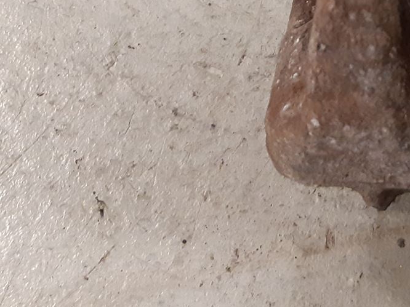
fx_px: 947
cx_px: 443
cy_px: -105
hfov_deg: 23.1
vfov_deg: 17.2
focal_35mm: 80
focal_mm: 3.93
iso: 320
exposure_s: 1/50
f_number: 1.7
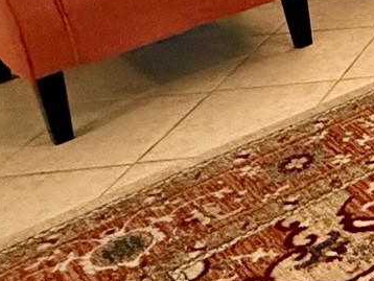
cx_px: 896
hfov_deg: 14.9
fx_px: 865
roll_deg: +0.0
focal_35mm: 80
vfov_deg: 16.3
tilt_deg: -14.3
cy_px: -182
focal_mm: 2.22
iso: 640
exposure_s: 1/60
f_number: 2.2
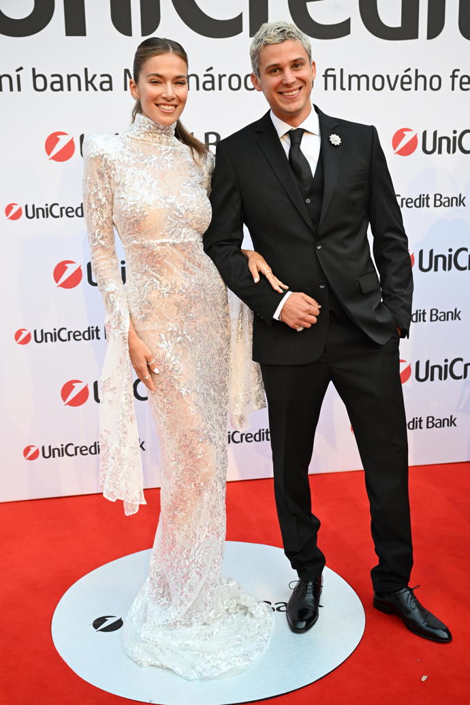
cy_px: 352
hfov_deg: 30.5
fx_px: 862
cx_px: 235
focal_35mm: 44
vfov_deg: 44.5
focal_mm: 44
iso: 2500
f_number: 5
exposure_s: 1/500
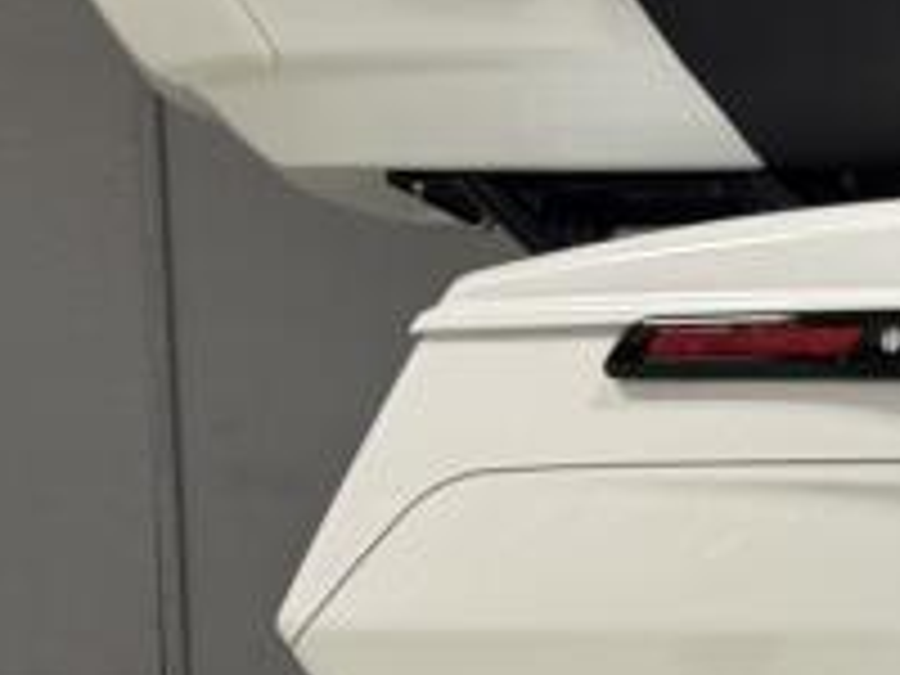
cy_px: 180
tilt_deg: -8.4
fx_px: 4992
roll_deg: -0.7
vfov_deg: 7.7
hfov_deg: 9.6
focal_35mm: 192
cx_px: 1796
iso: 125
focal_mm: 6.76
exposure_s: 1/60
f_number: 1.78
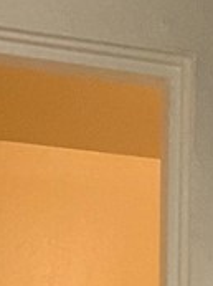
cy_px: 803
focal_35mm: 172
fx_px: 1416
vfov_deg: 9.5
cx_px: 284
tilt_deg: -8.6
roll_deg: -2.0
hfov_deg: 8.5
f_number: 1.8
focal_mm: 3
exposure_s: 1/60
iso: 100
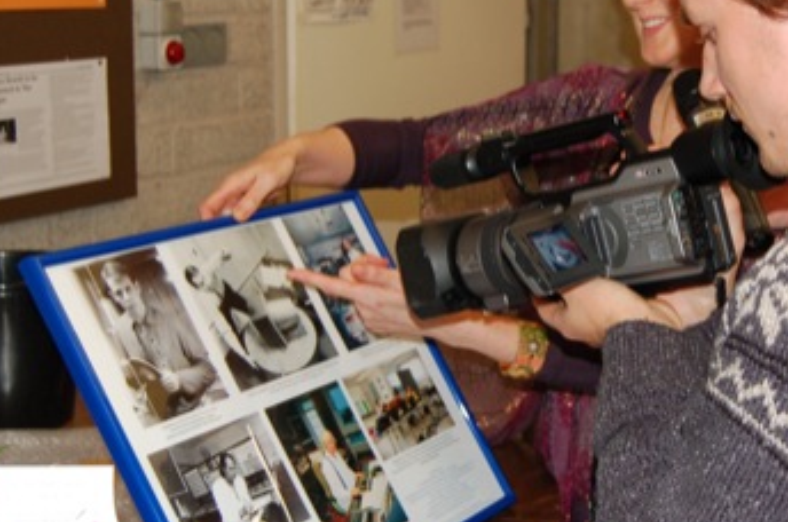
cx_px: 570
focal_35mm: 67
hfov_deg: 29.7
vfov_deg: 20.2
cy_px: 200
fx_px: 1464
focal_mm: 24
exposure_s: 1/60
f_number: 4
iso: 400
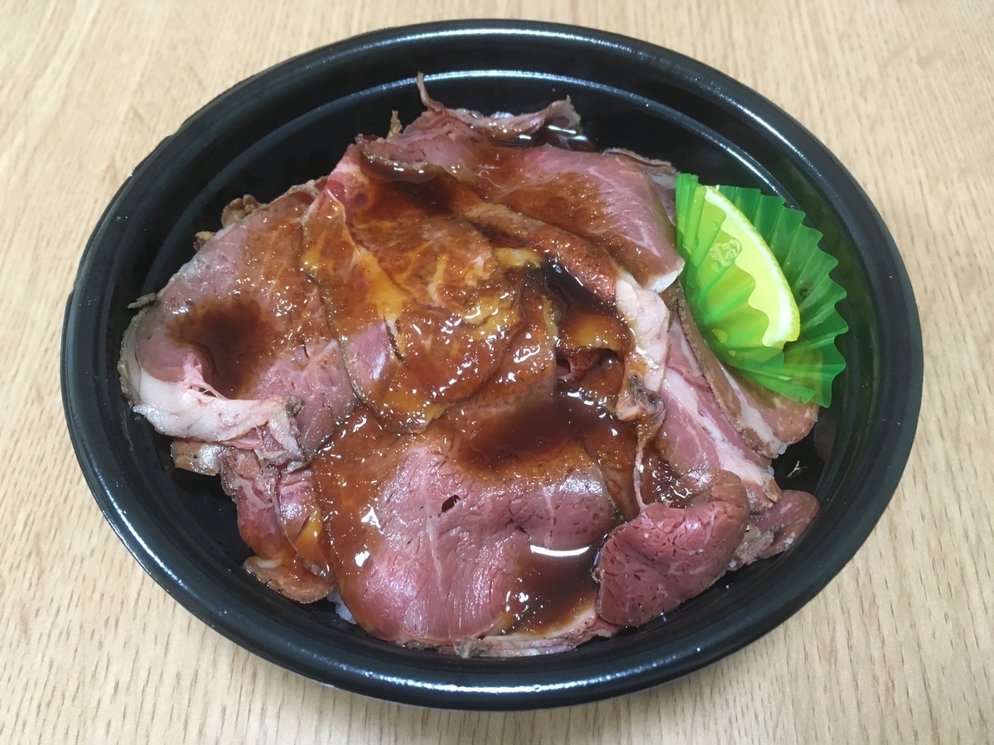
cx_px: 497
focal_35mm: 29
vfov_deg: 48.2
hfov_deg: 61.7
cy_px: 372
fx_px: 833
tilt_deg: -56.7
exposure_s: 1/20
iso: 200
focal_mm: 4.15
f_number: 2.2
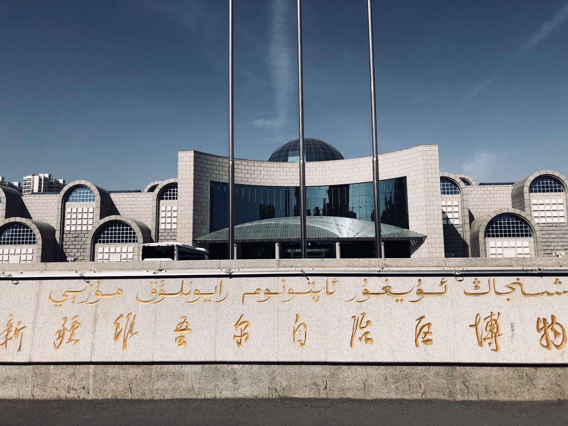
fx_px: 459
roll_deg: +0.2
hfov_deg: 63.4
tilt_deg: +8.0
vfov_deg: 49.7
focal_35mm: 28
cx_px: 284
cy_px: 213
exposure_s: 1/3205
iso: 20
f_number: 1.8
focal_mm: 3.99
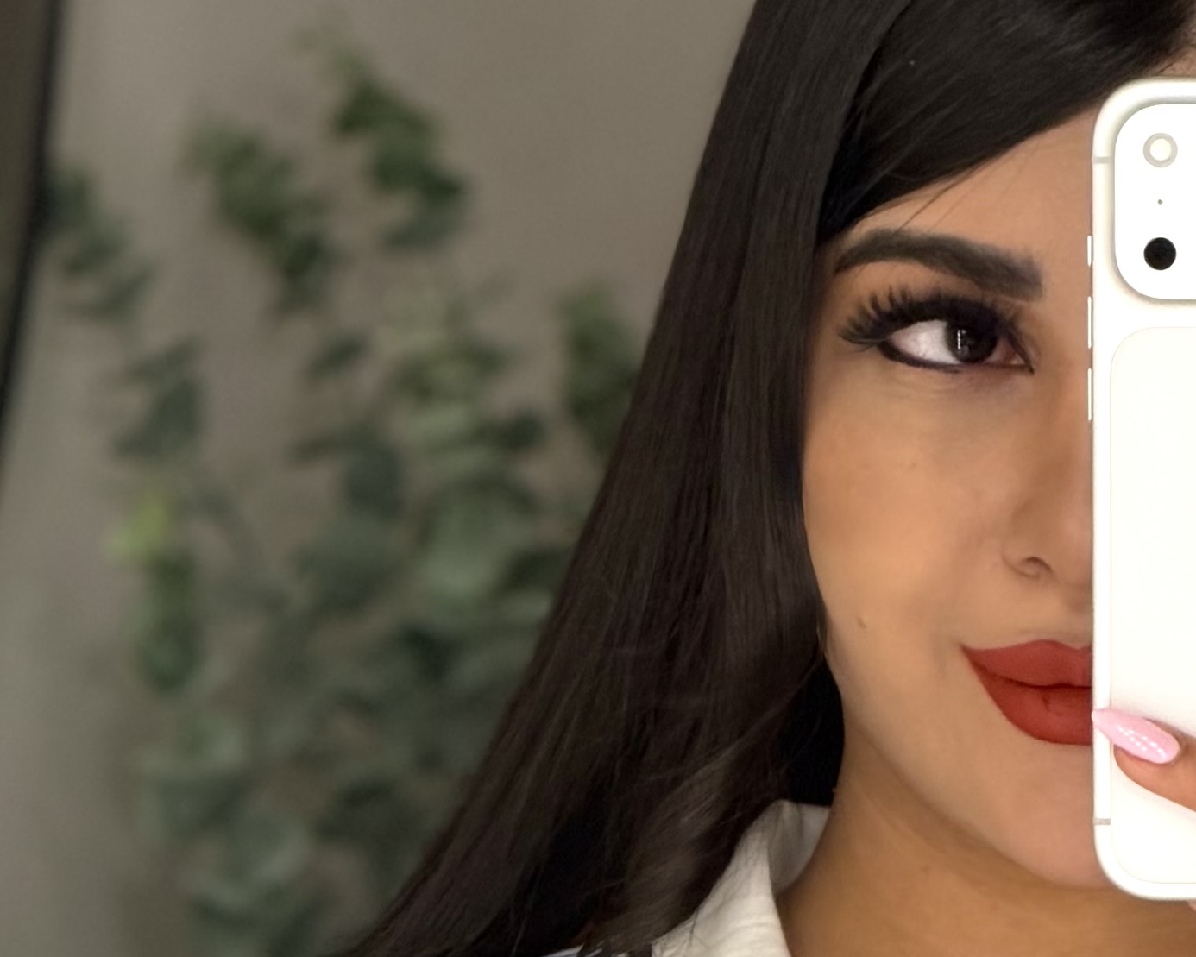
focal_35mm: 345
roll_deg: -1.5
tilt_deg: -7.1
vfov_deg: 4.4
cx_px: 1067
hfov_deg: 5.6
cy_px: 1719
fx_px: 12213
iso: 80
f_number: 2.8
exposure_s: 1/100
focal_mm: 16.89
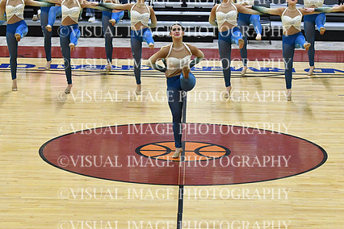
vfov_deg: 9.6
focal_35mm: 143
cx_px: 174
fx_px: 1366
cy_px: 112
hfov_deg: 14.3
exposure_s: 1/500
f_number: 4
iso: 6400
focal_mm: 70
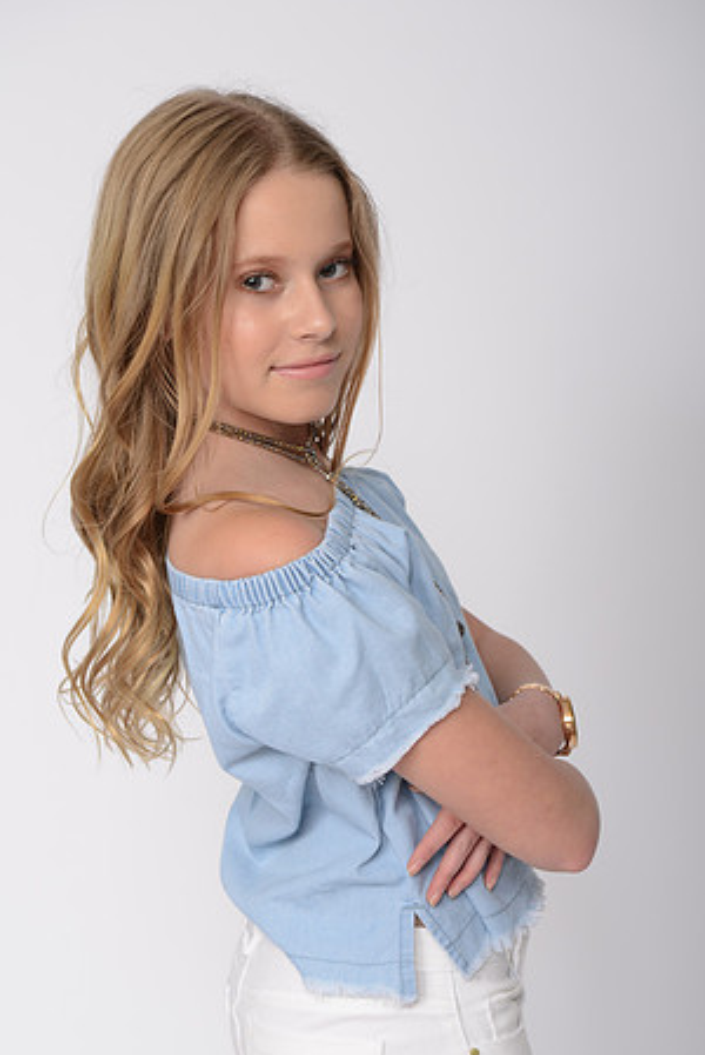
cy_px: 599
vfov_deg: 28.4
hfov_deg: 19.2
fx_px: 2082
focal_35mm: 71
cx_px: 351
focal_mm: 55
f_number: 8
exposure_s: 1/250
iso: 125
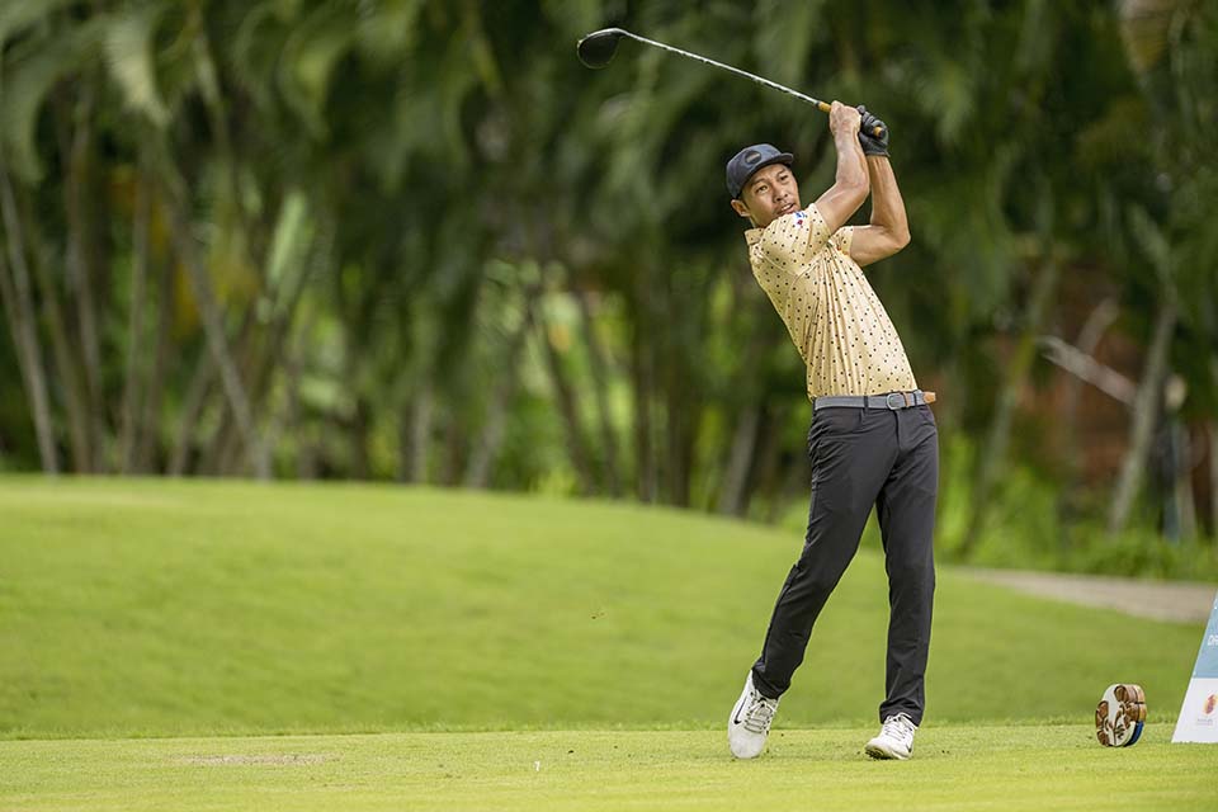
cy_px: 406
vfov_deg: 3.4
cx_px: 609
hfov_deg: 5.2
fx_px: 13532
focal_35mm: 400
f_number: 3.5
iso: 2200
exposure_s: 1/5000
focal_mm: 400
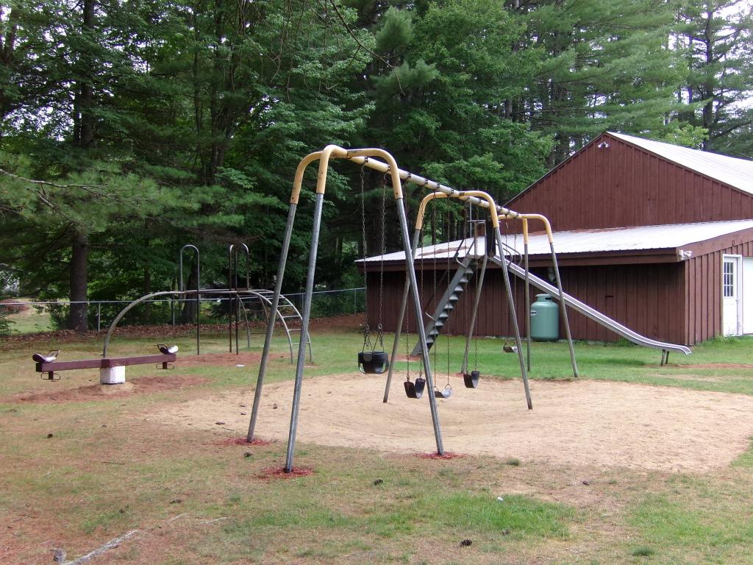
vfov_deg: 35.1
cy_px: 282
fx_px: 892
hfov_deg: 45.8
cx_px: 376
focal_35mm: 41
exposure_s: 1/120
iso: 100
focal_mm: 7.2
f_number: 3.6
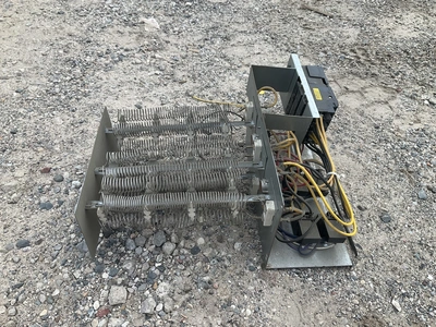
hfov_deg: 61.7
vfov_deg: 48.2
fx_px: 365
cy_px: 164
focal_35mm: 29
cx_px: 218
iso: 25
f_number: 1.8
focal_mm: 3
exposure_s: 1/248
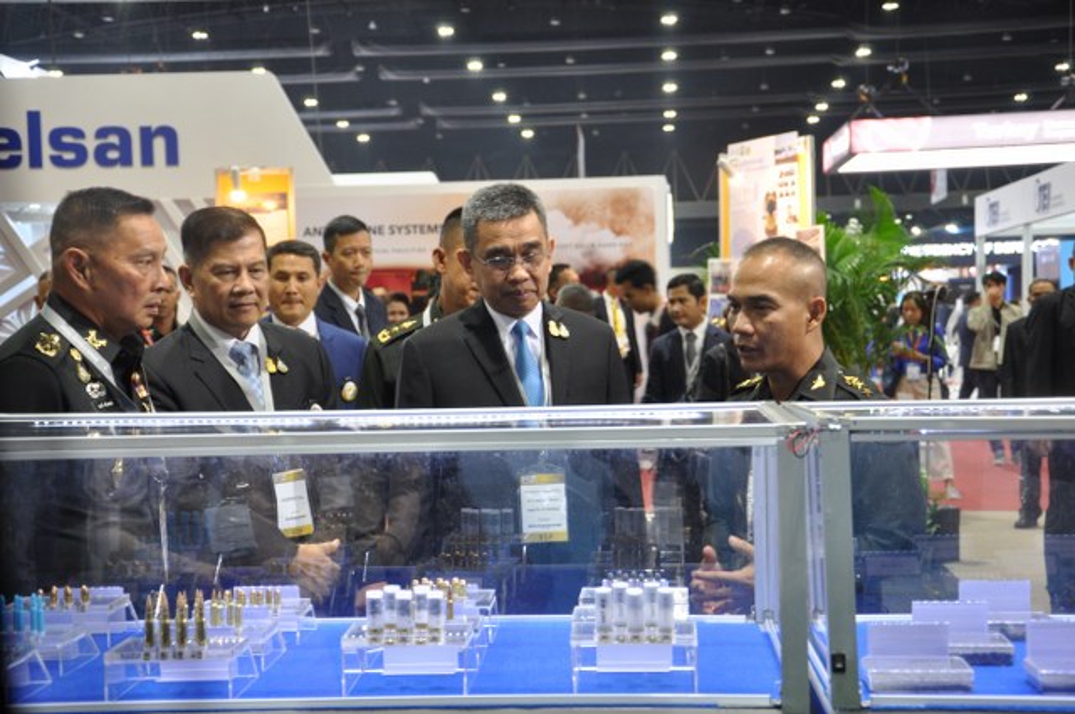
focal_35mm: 63
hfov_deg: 31.9
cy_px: 357
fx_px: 1879
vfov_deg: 21.5
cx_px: 538
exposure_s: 1/30
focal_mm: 42
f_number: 5
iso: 640
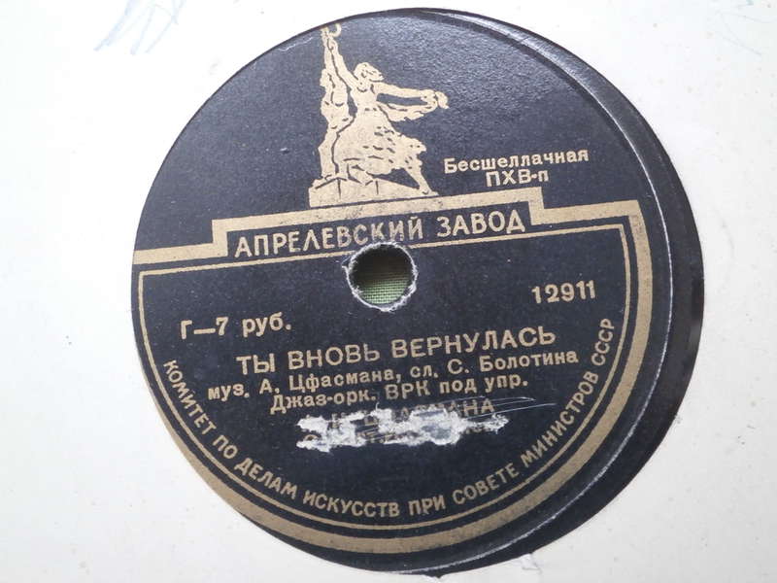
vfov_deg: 30.9
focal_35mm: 47
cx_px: 388
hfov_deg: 40.4
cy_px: 292
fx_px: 1055
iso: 400
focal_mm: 8.3
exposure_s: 1/10
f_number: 3.4
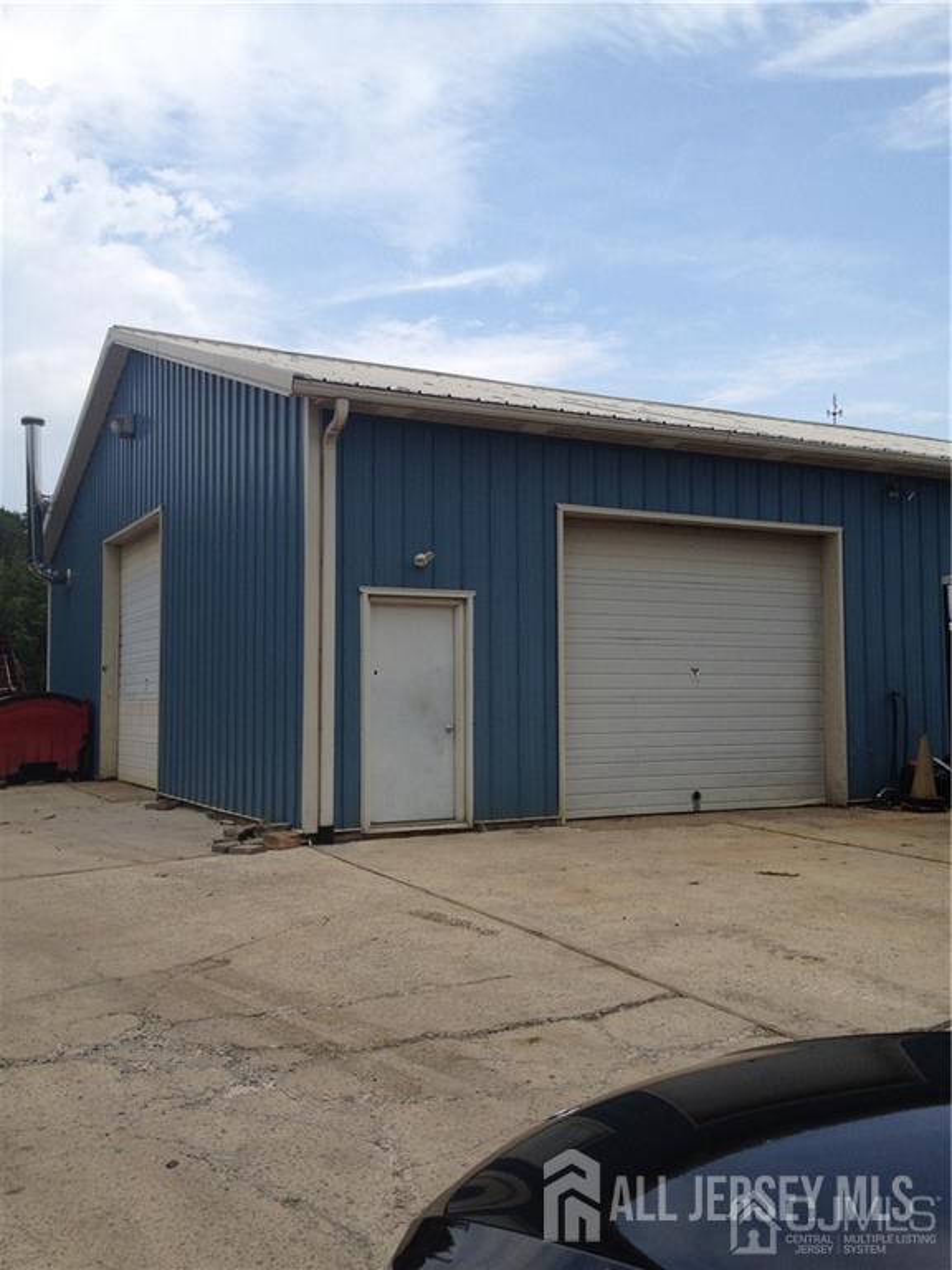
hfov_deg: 40.7
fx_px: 1283
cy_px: 635
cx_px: 476
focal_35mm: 35
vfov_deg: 52.6
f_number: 2.4
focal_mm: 4.28
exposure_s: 1/2304
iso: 50
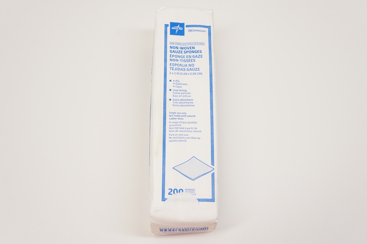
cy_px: 122
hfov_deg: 45.0
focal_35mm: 44
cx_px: 184
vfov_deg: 30.8
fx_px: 443
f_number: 7.1
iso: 800
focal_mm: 29
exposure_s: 1/125
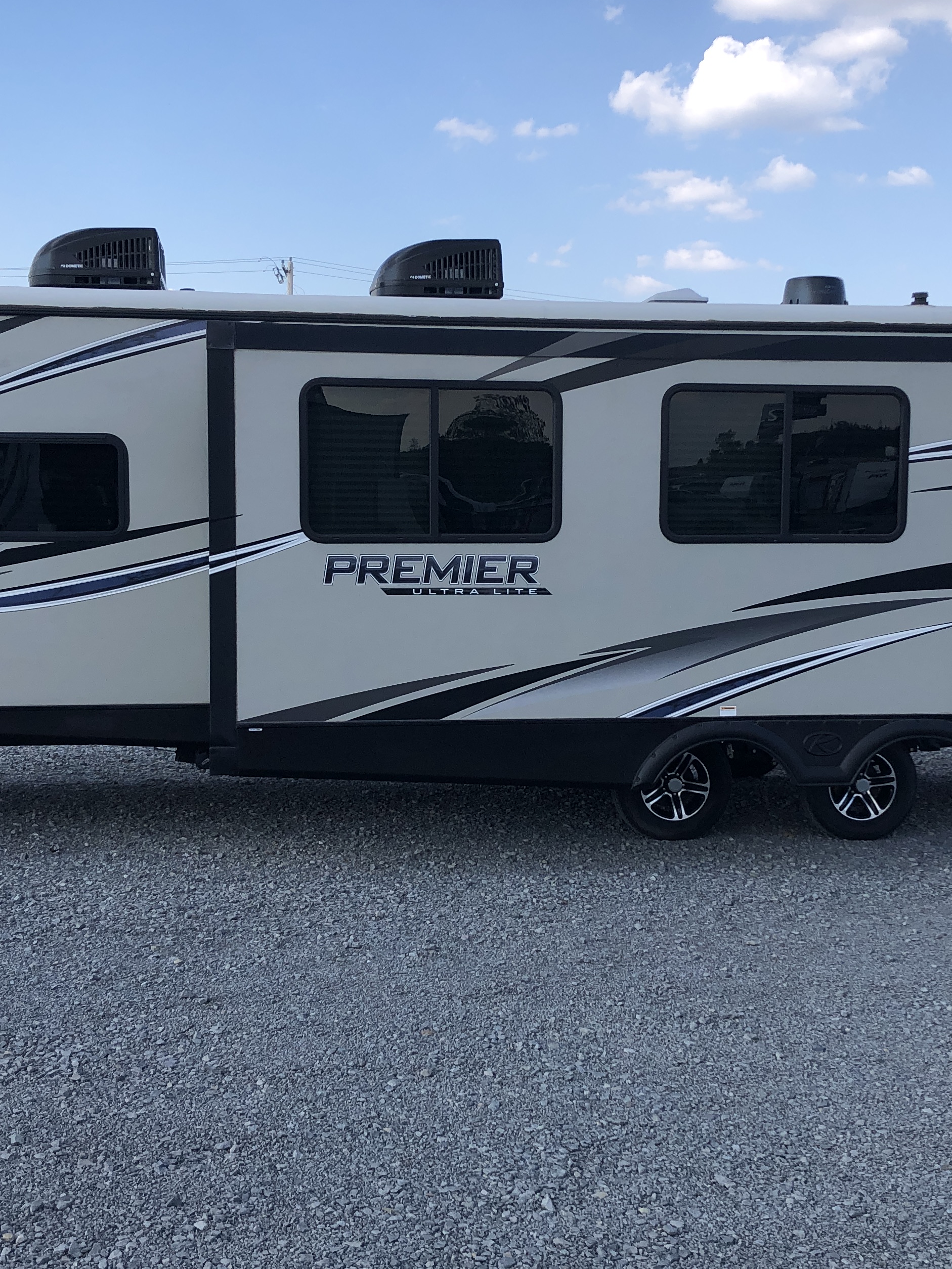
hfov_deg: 32.2
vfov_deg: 42.1
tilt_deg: -3.9
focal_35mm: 45
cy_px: 620
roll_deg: -0.7
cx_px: 518
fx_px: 1650
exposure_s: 1/979
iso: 20
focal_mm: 3.99
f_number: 1.8
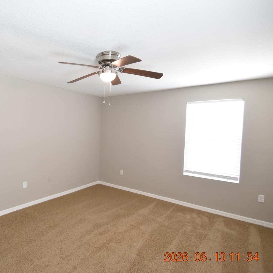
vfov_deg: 74.8
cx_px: 85
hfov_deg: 72.0
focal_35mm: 20
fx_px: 178
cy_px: 136
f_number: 3.5
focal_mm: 10
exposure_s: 1/60
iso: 1250
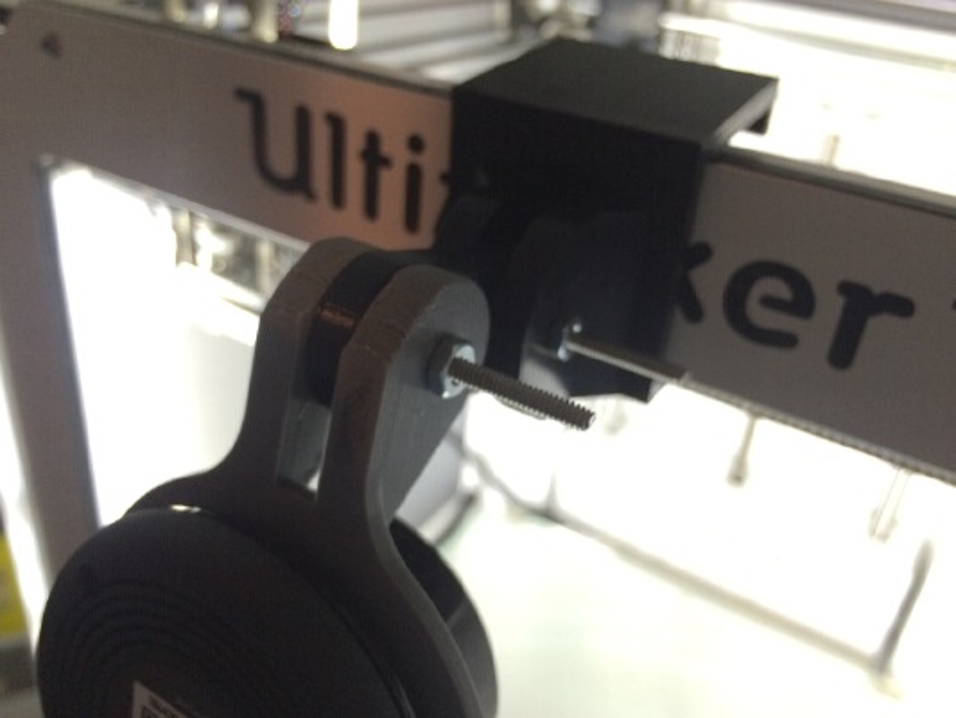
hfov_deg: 61.6
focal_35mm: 29
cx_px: 478
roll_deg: -5.1
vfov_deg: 48.2
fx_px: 801
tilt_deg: -30.1
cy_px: 359
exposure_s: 1/30
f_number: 2.2
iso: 200
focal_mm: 4.15
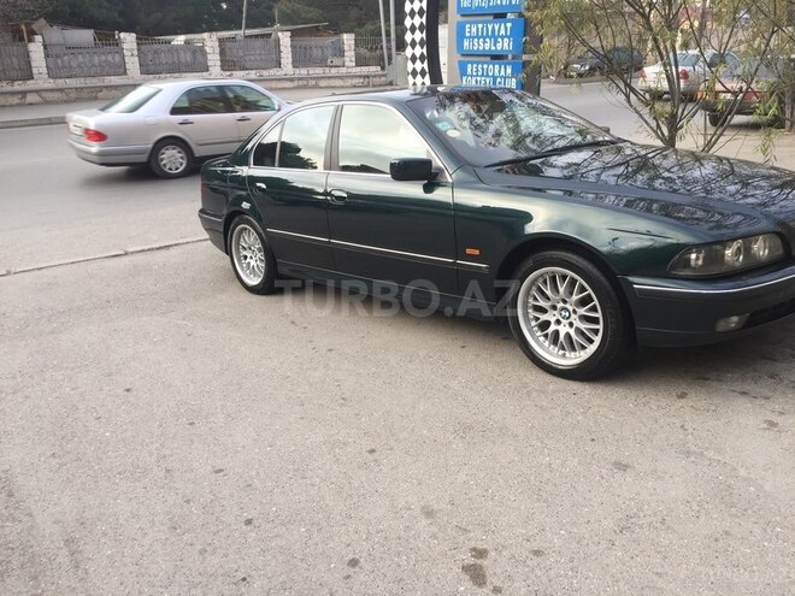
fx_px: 666
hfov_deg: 61.7
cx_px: 398
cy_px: 298
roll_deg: -0.6
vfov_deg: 48.2
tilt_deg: -19.9
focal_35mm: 29
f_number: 2.2
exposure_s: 1/168
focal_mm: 4.15
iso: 32
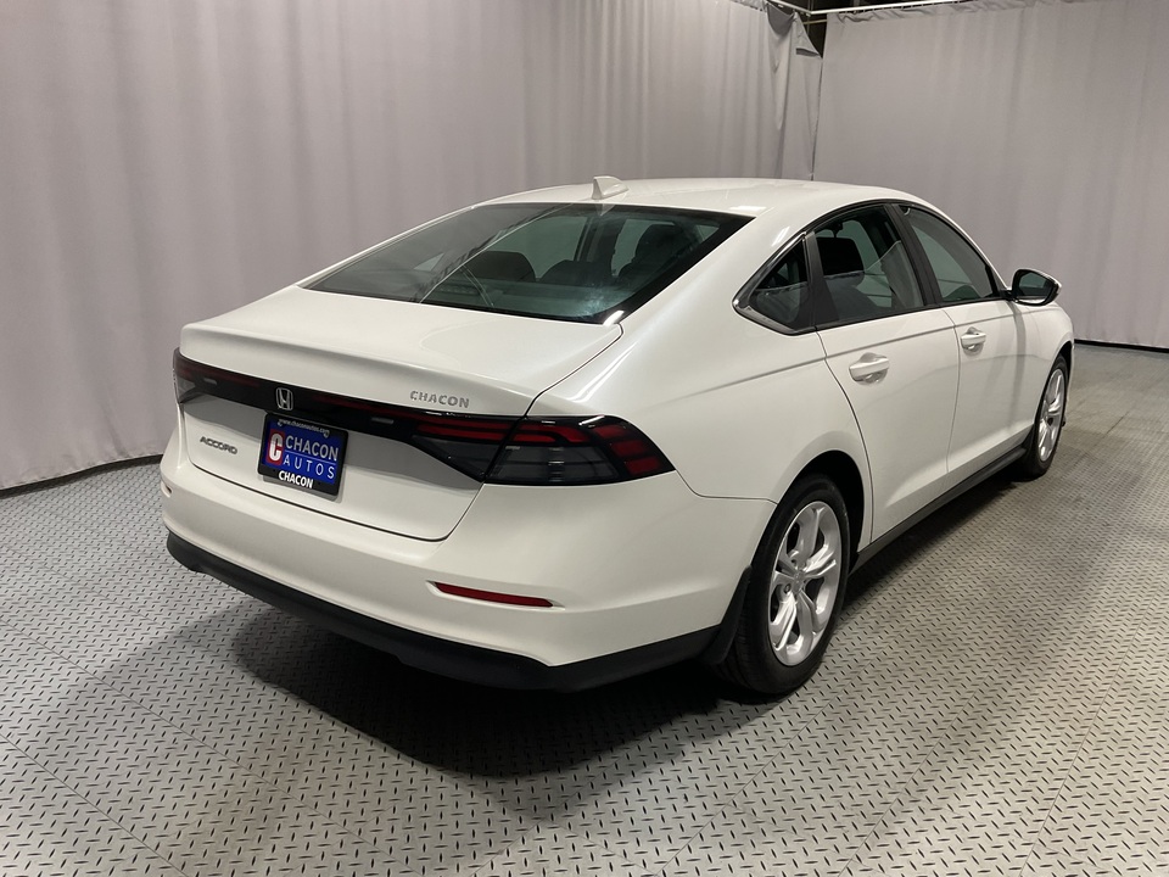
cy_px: 438
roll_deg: -1.0
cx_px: 584
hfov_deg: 61.7
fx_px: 979
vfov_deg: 48.2
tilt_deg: -13.5
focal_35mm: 29
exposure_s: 1/120
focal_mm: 3
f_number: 1.8
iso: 64
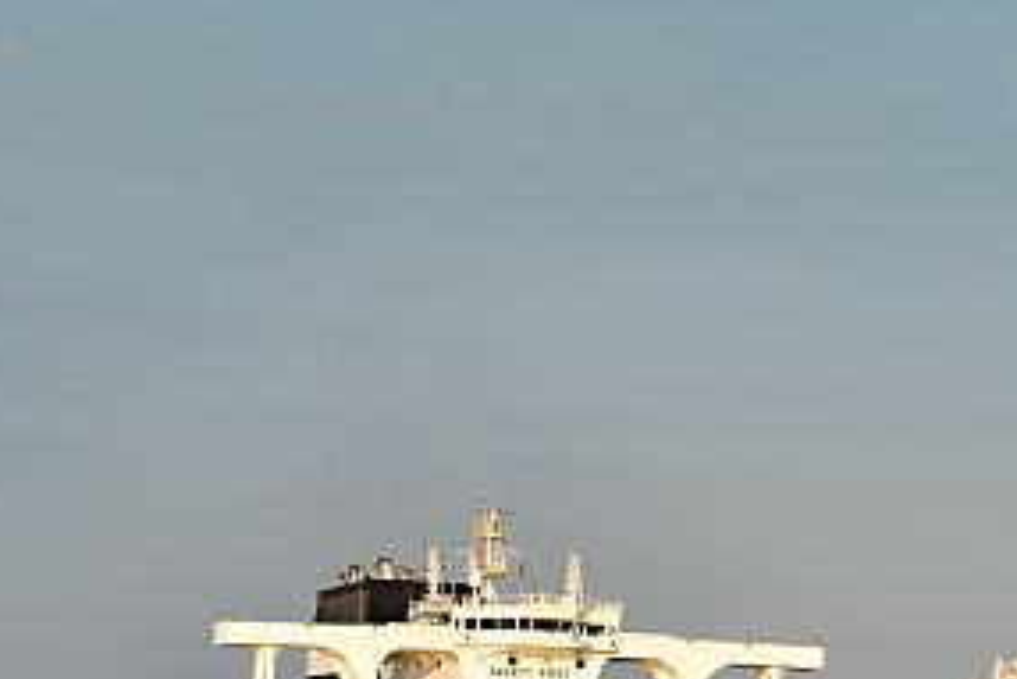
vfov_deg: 4.9
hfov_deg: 7.3
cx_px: 1511
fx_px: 7885
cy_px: 615
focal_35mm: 279
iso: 100
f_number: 8
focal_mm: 78
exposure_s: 1/250
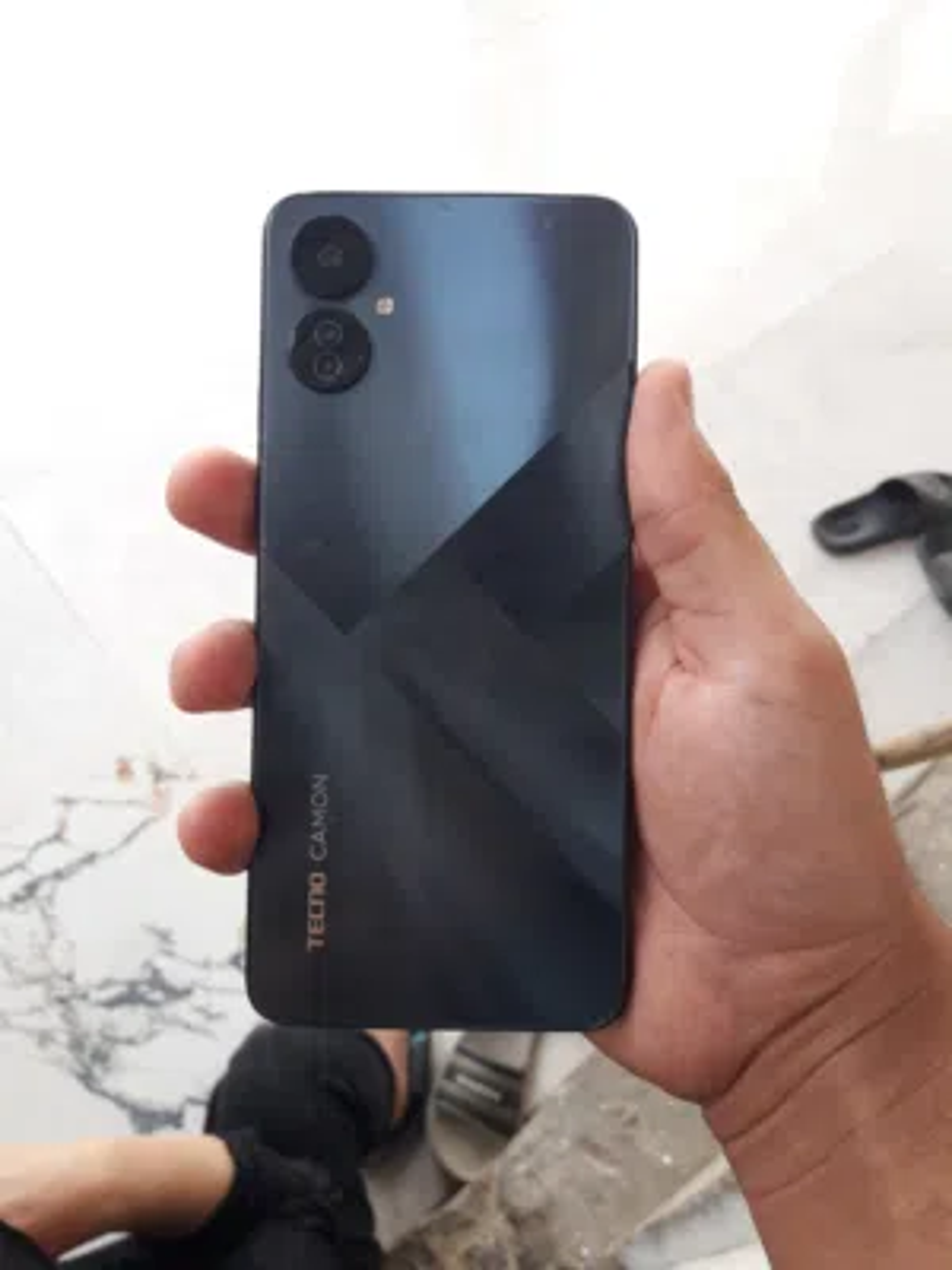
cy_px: 635
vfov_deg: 63.4
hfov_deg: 49.7
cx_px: 476
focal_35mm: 28
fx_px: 1027
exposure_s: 1/50
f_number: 1.9
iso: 50
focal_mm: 3.7
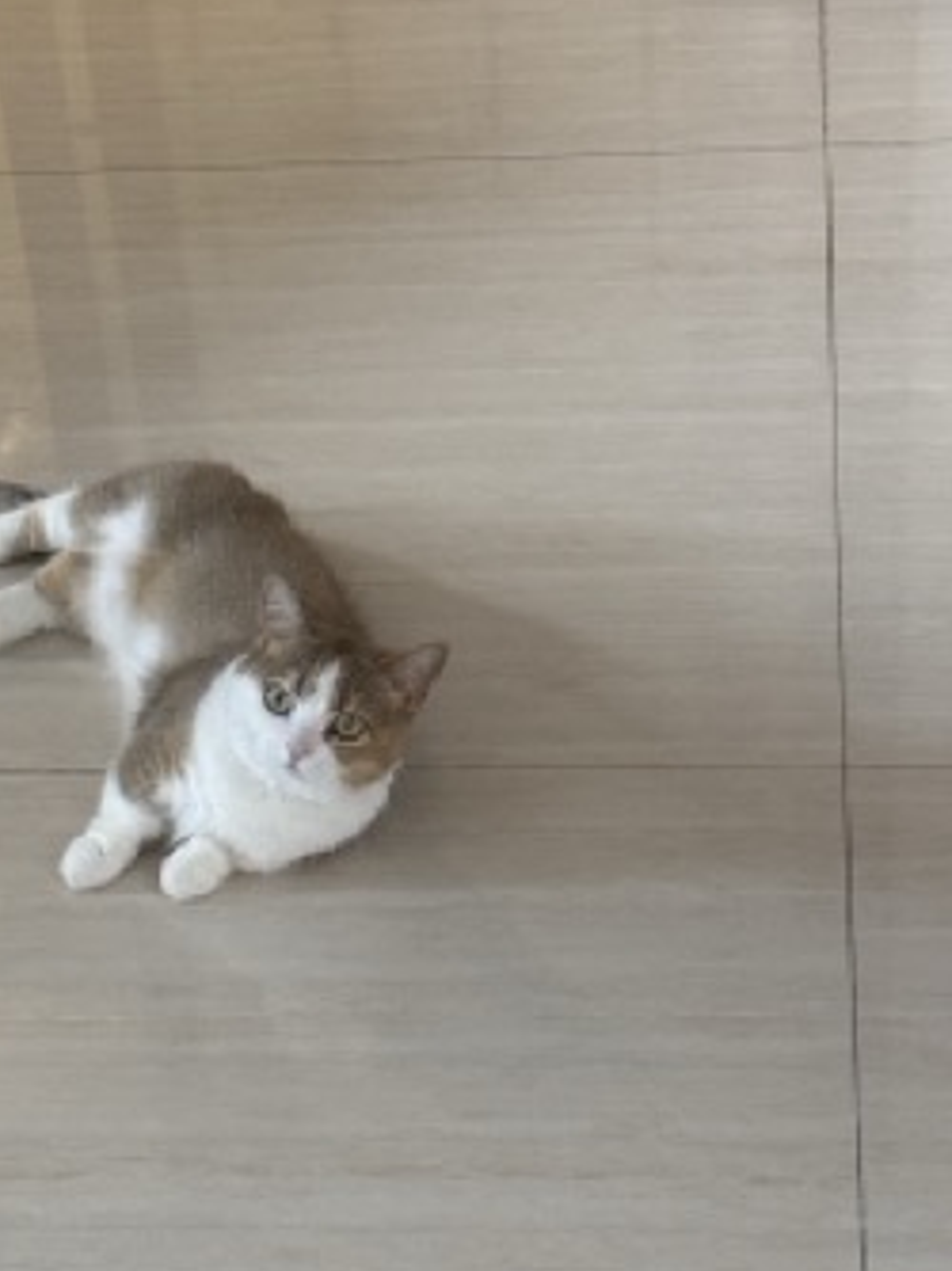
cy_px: 712
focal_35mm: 92
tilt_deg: -36.6
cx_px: 320
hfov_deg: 16.0
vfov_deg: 21.3
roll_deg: +6.5
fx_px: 3378
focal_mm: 6.76
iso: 250
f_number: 1.78
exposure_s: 1/54
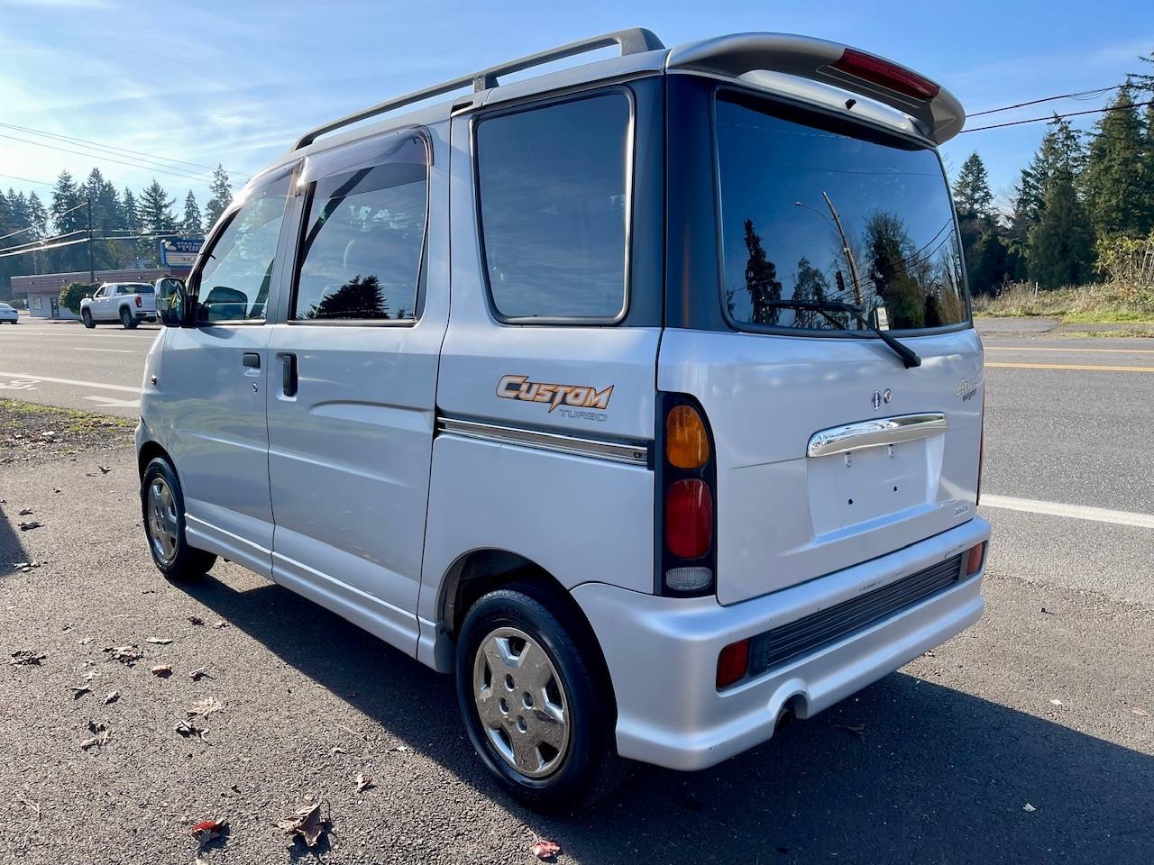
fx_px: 833
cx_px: 577
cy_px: 432
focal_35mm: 25
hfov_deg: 69.4
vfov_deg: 54.9
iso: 32
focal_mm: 5.1
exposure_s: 1/908
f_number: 1.6
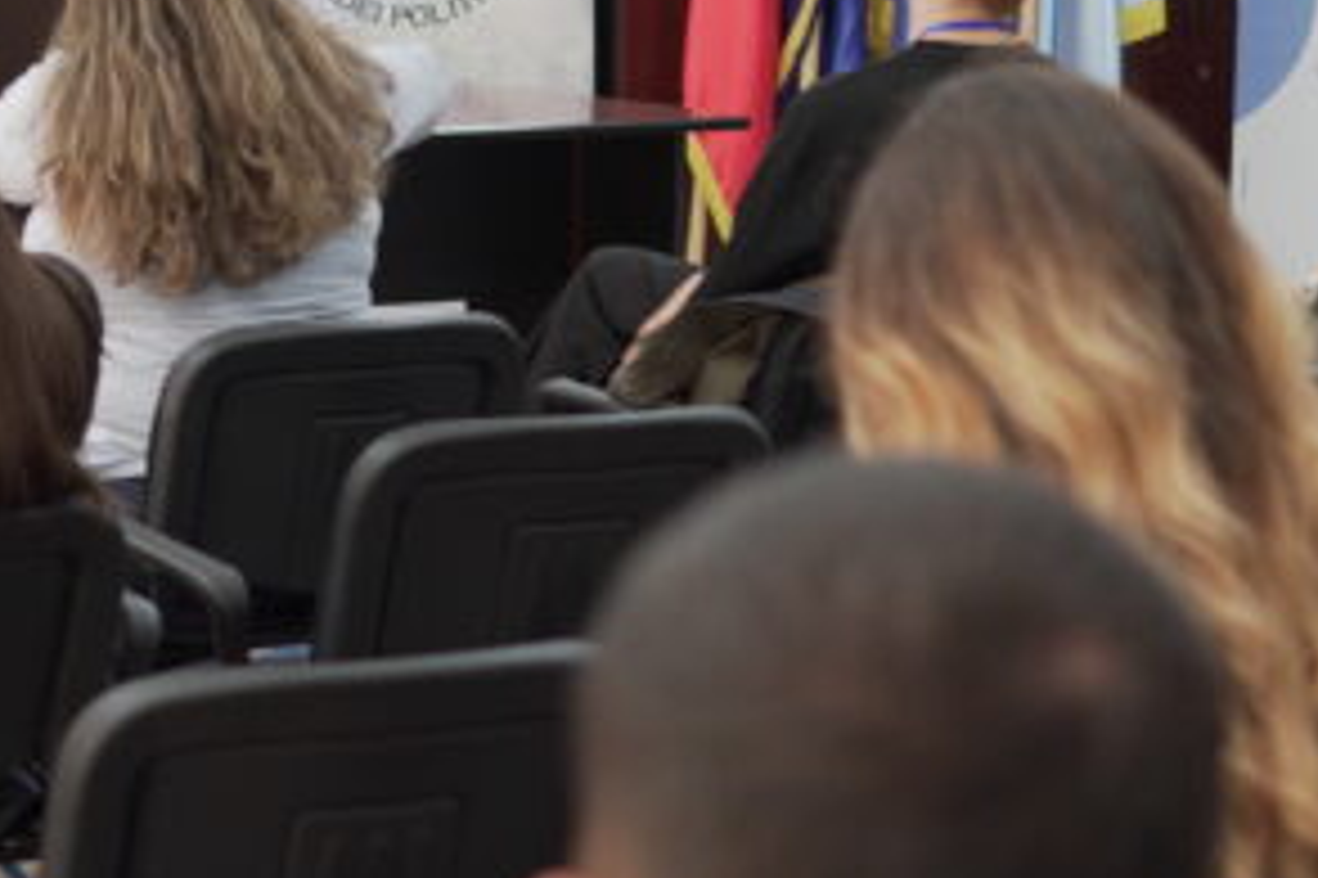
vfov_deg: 11.4
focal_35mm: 118
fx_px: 4318
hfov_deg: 16.8
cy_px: -72
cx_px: -153
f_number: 2.2
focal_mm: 30
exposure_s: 1/60
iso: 200
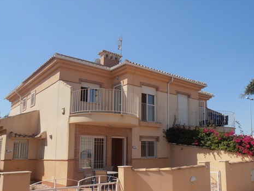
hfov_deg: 54.8
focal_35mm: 33
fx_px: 242
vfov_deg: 42.7
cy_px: 115
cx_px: 157
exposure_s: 1/1600
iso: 80
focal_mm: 4.2
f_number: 3
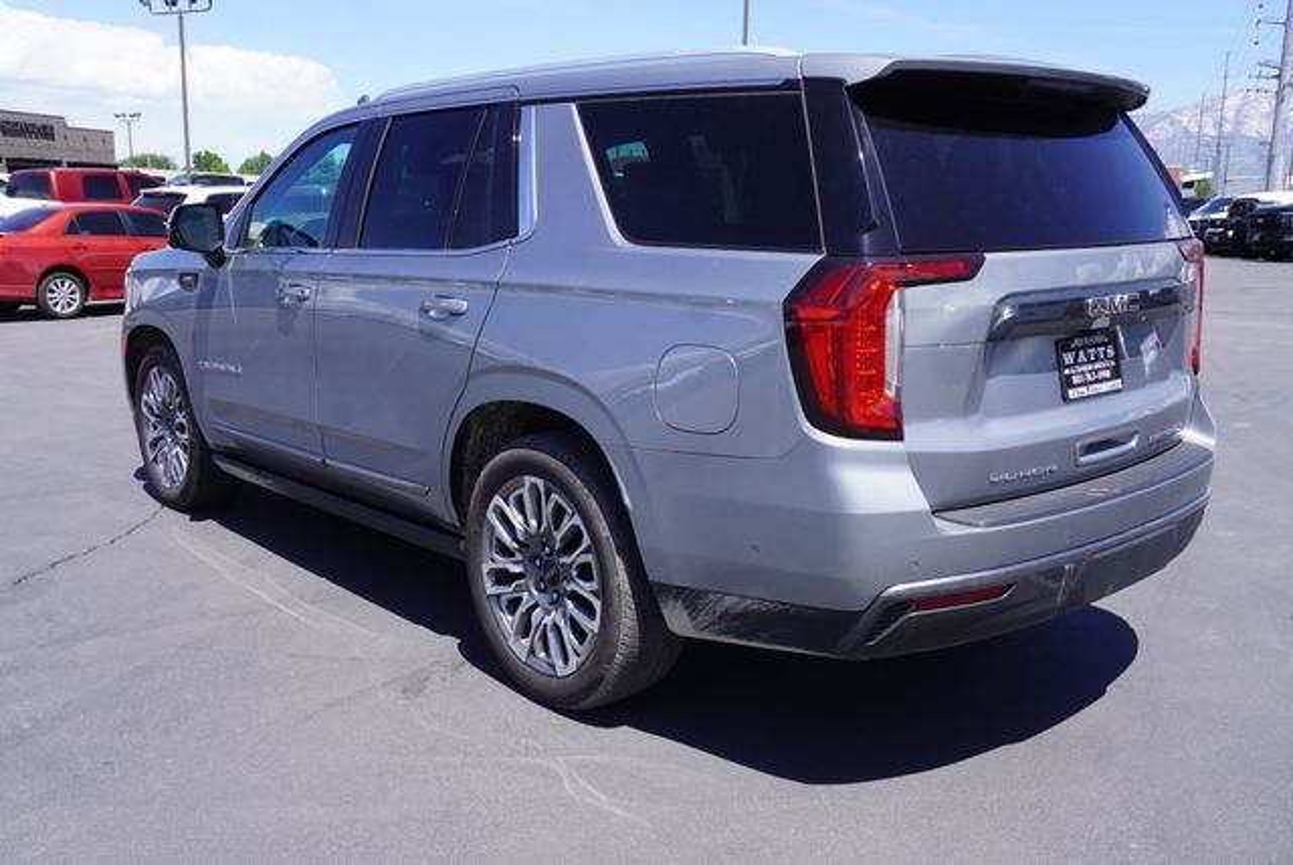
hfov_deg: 59.4
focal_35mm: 32
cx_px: 646
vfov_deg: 41.8
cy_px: 432
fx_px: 1132
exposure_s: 1/125
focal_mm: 21
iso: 100
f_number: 9
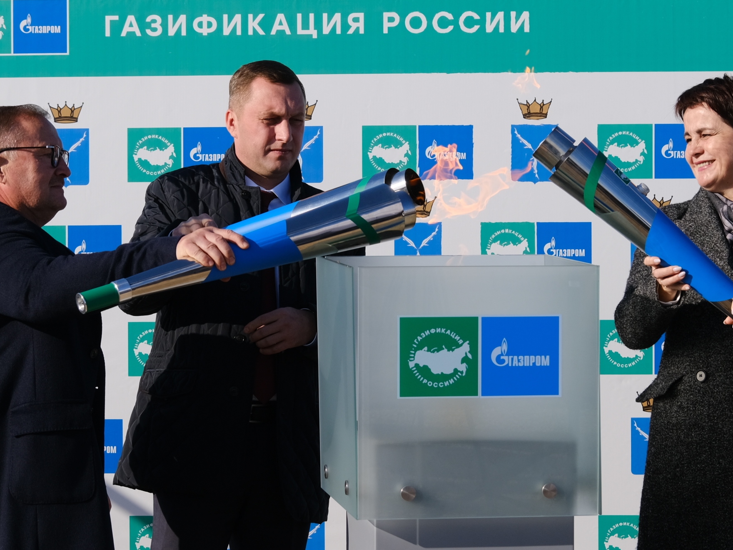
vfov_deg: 14.1
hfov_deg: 18.7
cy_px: 386
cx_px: 356
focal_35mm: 105
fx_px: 2223
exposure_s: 1/2400
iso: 320
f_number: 4.5
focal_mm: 44.7
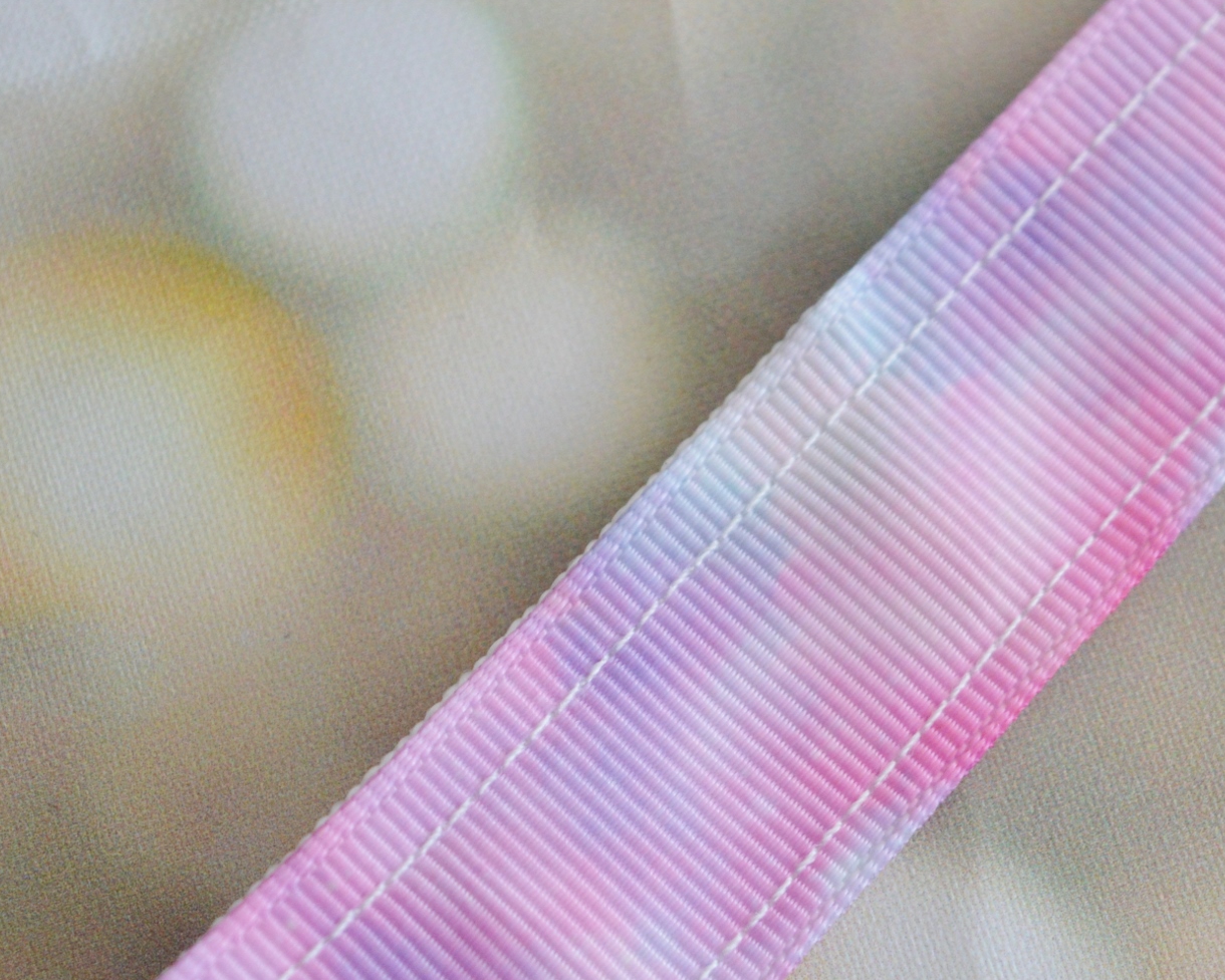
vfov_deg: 11.0
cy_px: 551
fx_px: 5107
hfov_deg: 13.6
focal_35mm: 141
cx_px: 931
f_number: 5.6
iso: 800
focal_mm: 55
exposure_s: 1/100
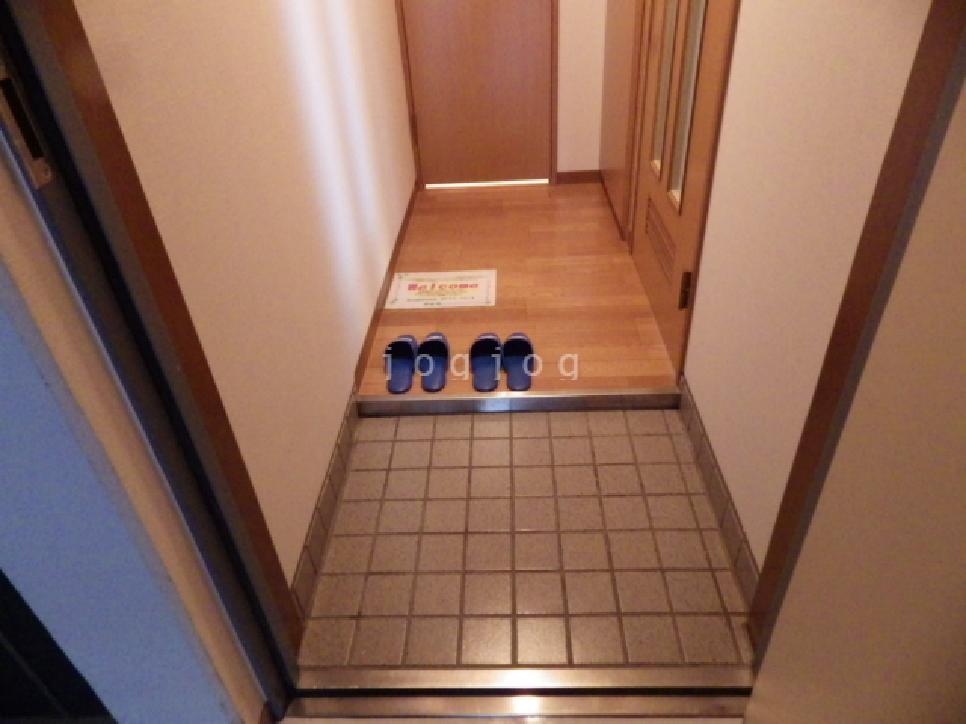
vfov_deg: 61.1
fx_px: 614
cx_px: 483
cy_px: 362
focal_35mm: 22
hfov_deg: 76.4
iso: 1600
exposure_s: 1/20
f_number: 3.1
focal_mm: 4
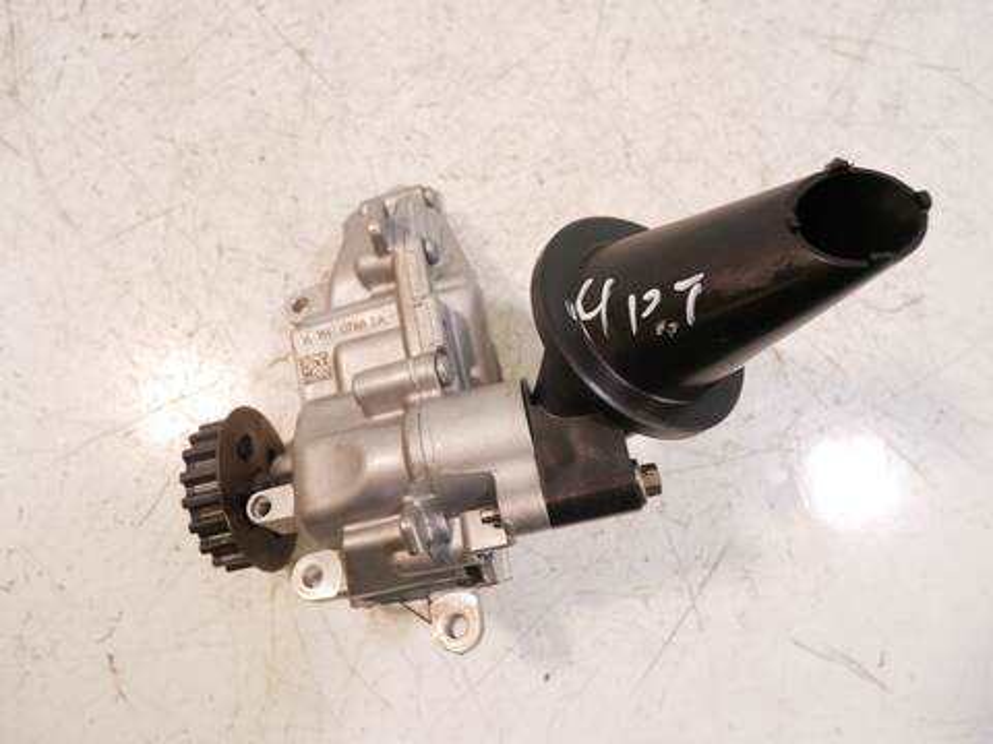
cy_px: 372
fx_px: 688
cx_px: 496
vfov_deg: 56.8
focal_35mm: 24
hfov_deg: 71.6
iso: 1250
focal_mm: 12
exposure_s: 1/125
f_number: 3.5
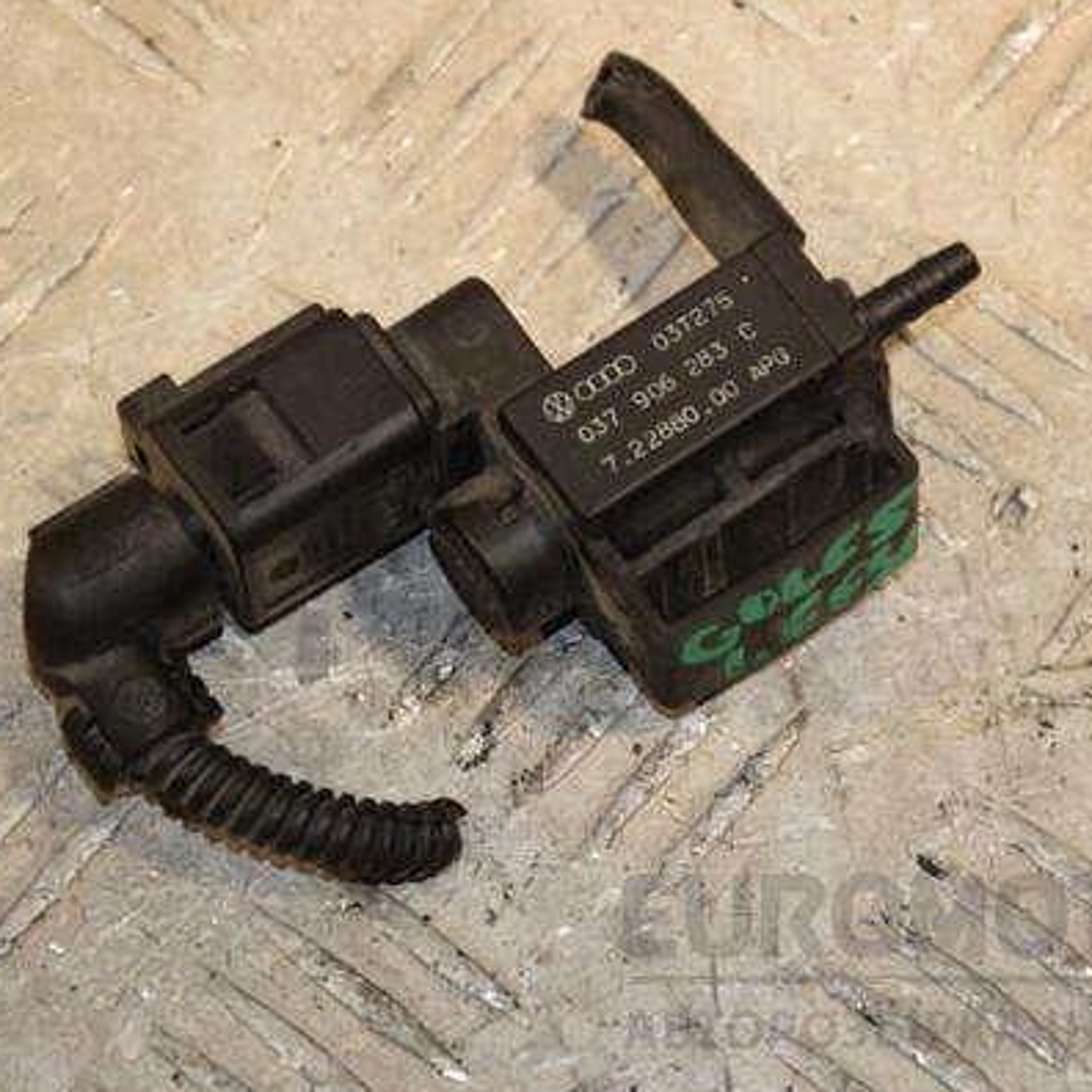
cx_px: 571
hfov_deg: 8.6
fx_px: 7232
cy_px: 549
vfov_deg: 8.6
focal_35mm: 203
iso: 800
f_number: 7.1
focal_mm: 105
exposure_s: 1/200
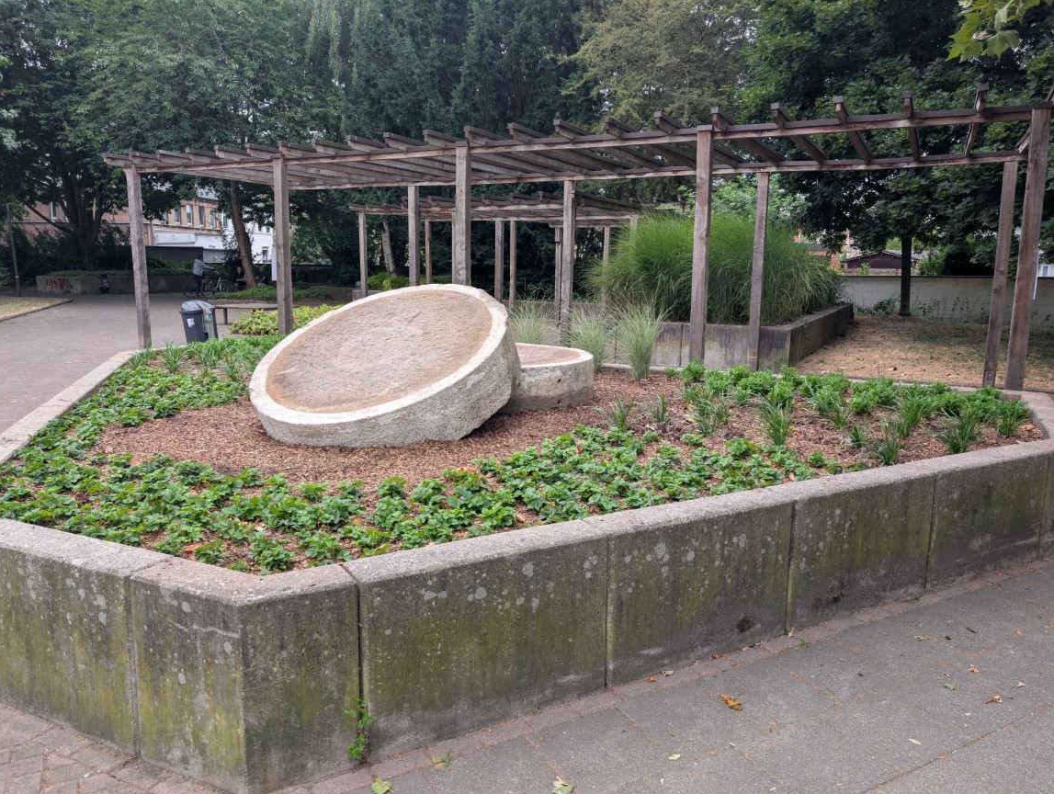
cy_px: 409
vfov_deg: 55.0
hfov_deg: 69.3
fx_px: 762
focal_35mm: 25
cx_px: 516
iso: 20
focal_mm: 6.9
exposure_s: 1/156
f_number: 1.68
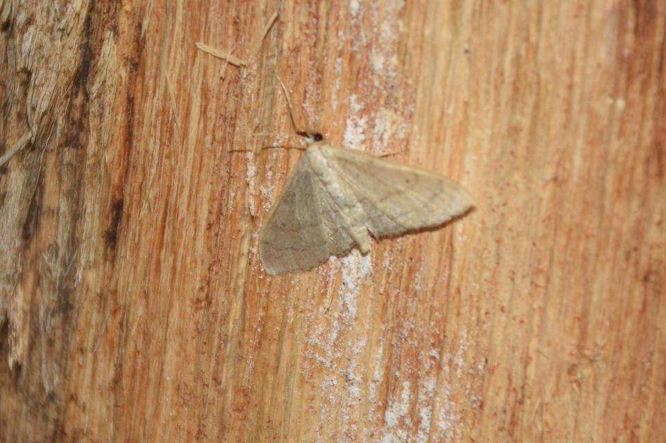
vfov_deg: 6.5
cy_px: 222
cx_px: 333
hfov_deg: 9.8
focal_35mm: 210
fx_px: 3883
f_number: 7.1
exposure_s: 1/60
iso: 320
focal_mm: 140
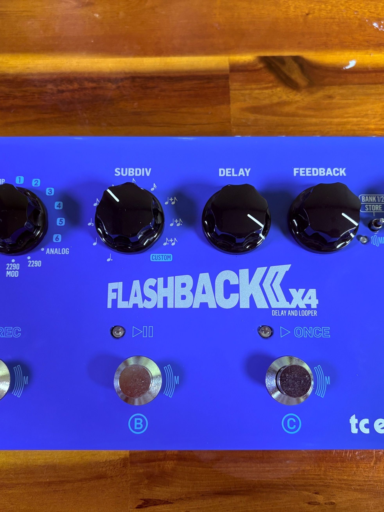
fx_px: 385
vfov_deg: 67.3
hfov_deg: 53.1
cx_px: 192
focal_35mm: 26
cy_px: 256
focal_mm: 5.96
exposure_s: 1/60
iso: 200
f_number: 1.6
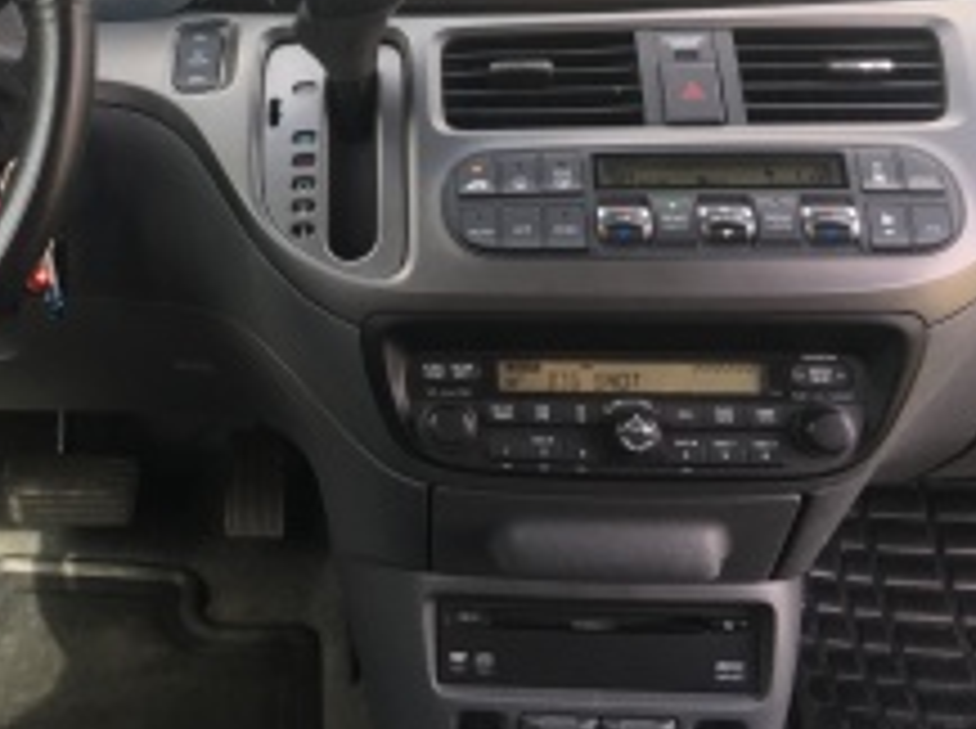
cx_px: 229
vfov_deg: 29.0
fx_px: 1379
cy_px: 158
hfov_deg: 37.9
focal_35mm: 49
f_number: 2.2
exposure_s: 1/120
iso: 40
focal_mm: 4.15
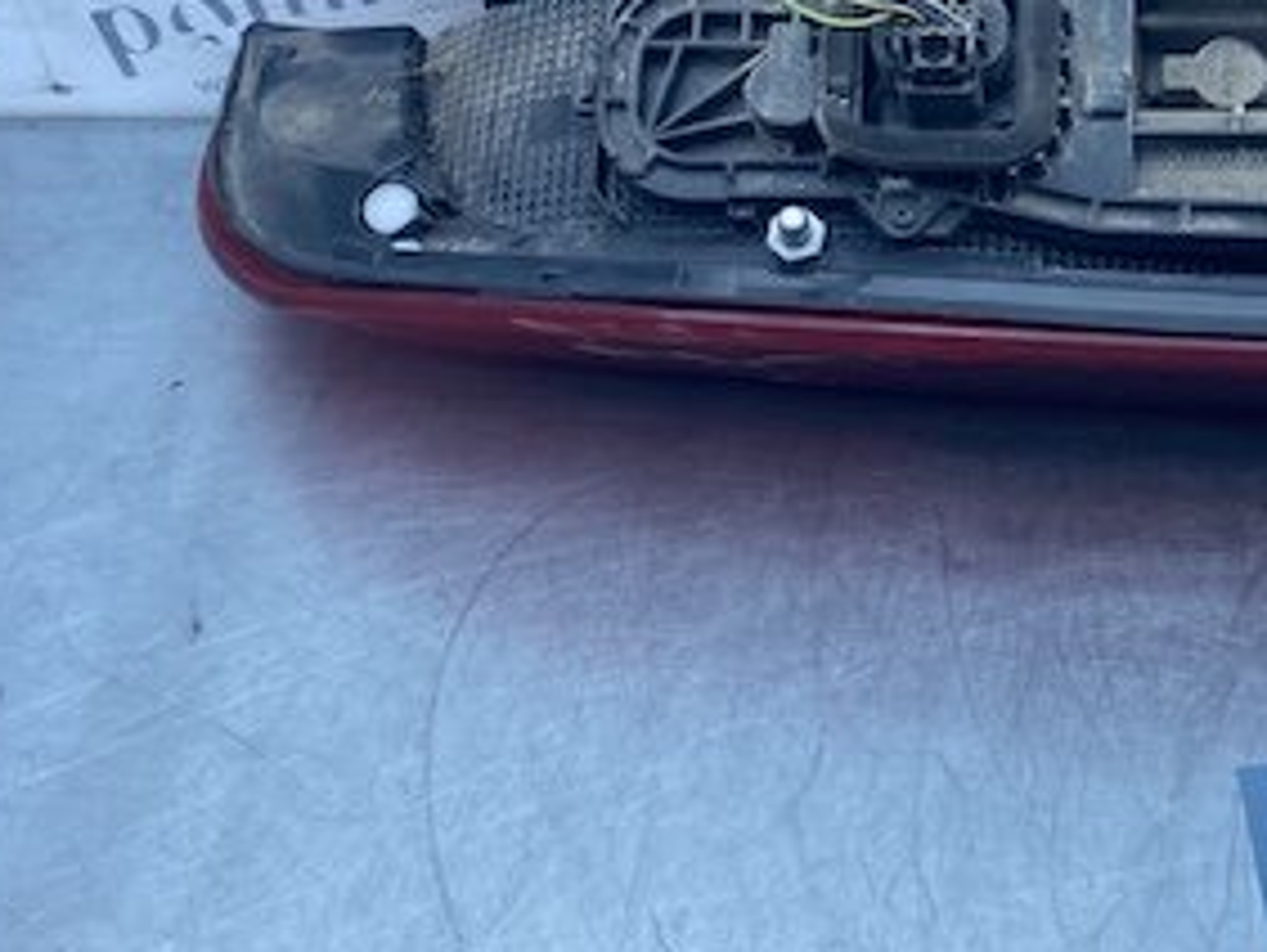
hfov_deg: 30.6
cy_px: 180
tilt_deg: -39.6
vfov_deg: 24.4
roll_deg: -2.1
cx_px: 1231
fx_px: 2161
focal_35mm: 59
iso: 32
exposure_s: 1/673
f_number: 1.8
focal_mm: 4.25
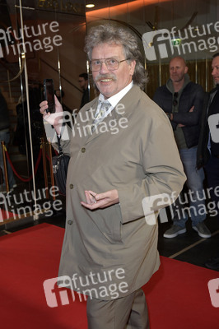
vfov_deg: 43.6
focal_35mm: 45
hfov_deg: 29.8
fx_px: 411
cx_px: 110
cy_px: 164
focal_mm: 45
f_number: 6.3
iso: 1250
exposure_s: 1/200
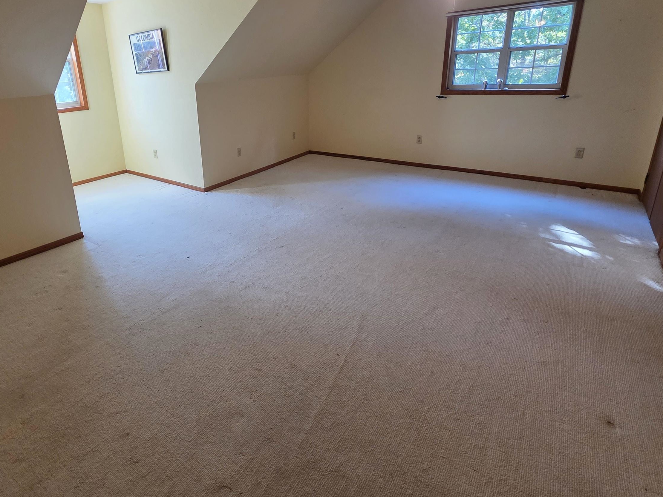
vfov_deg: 70.2
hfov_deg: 86.1
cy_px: 181
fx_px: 345
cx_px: 251
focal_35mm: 18
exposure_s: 1/120
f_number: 1.9
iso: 200
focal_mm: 2.2
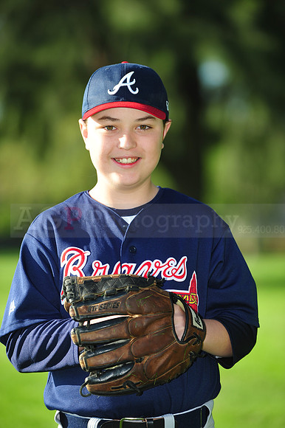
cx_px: 142
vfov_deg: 10.3
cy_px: 214
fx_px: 2378
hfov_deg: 6.9
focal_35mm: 200
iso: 200
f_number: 4.5
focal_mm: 200
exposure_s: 1/640
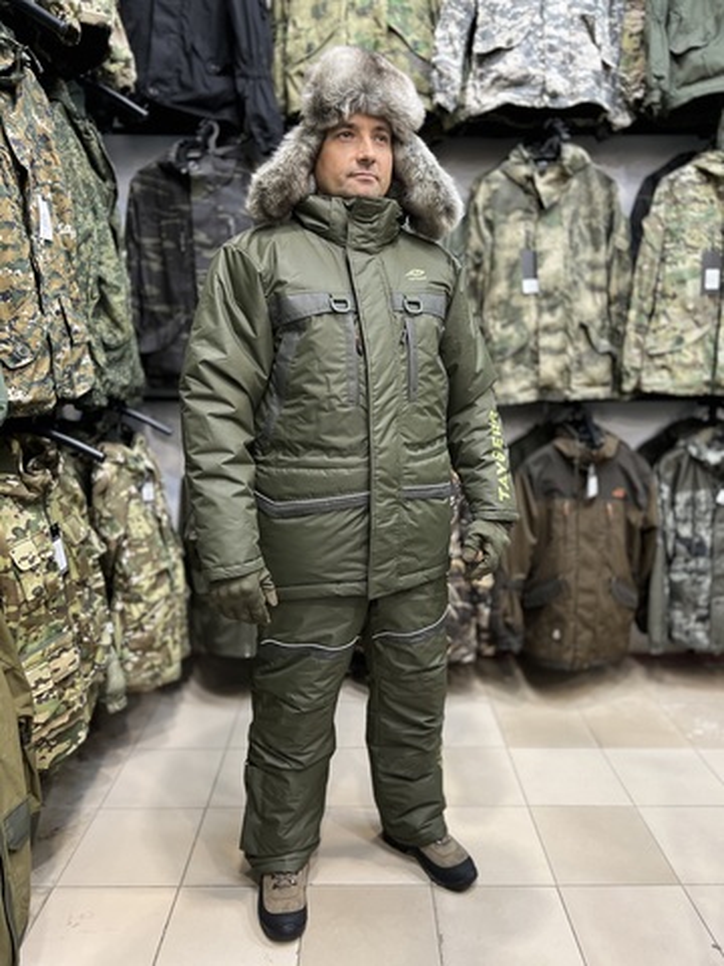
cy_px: 483
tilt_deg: -11.1
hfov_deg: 53.1
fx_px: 725
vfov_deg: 67.3
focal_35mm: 26
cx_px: 362
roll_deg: +0.5
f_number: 1.5
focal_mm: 5.7
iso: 125
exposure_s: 1/50
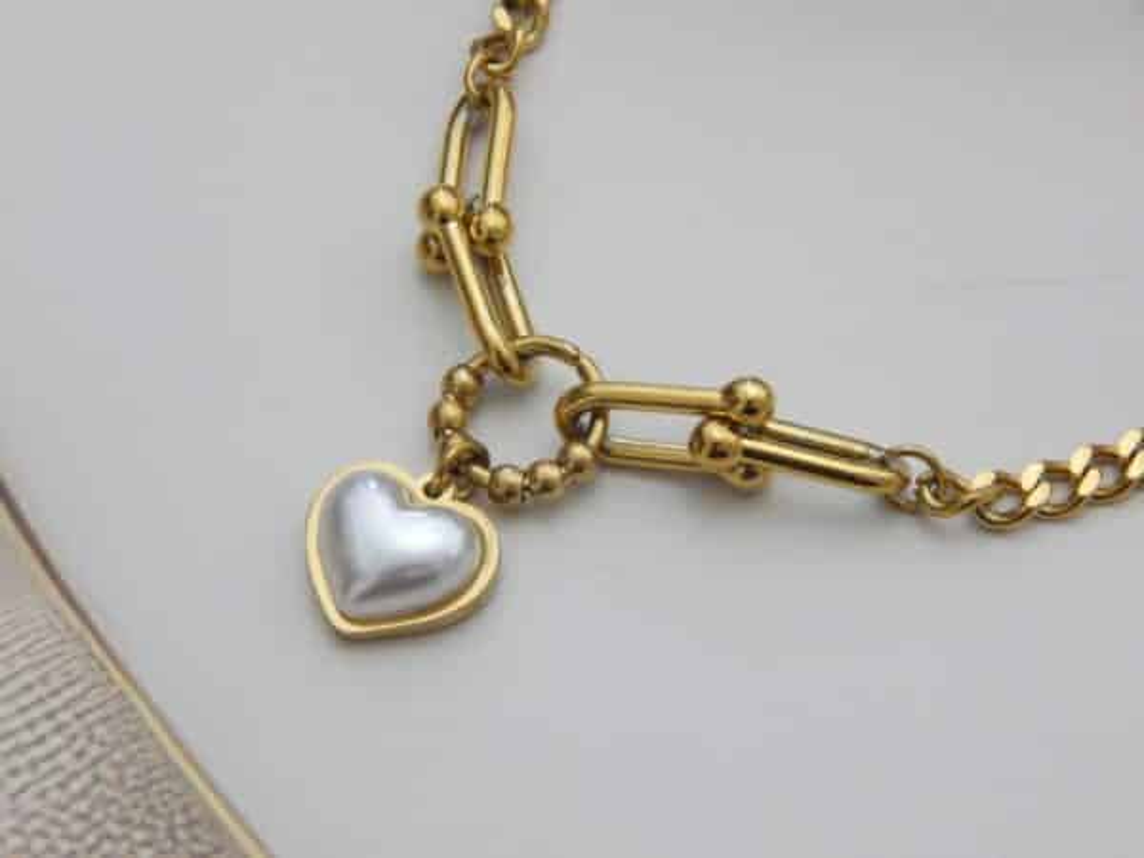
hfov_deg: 15.1
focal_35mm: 131
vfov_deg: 11.3
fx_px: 4329
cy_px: 429
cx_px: 572
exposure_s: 1/15
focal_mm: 23.4
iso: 400
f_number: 4.8
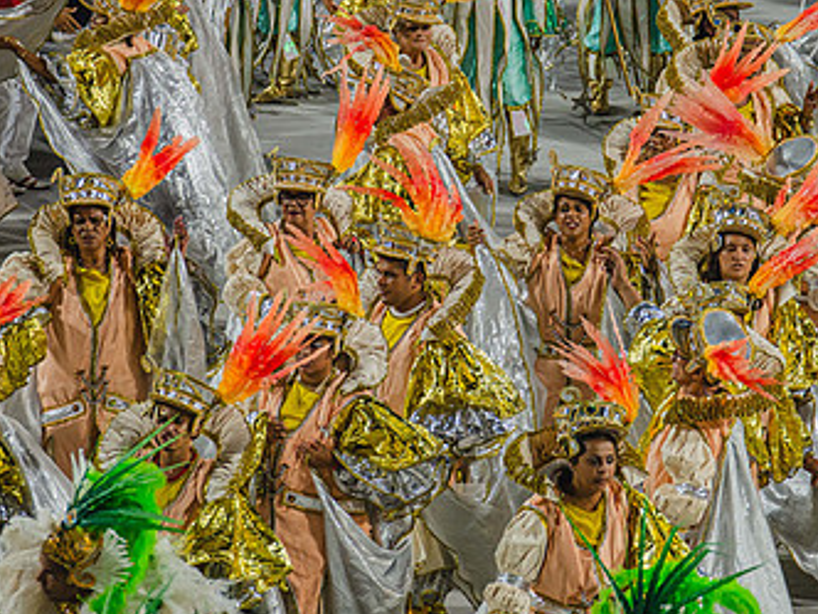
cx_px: 473
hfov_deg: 5.6
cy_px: 258
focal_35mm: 353
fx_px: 8342
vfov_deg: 4.2
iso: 1600
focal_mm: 210
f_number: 5.3
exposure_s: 1/320
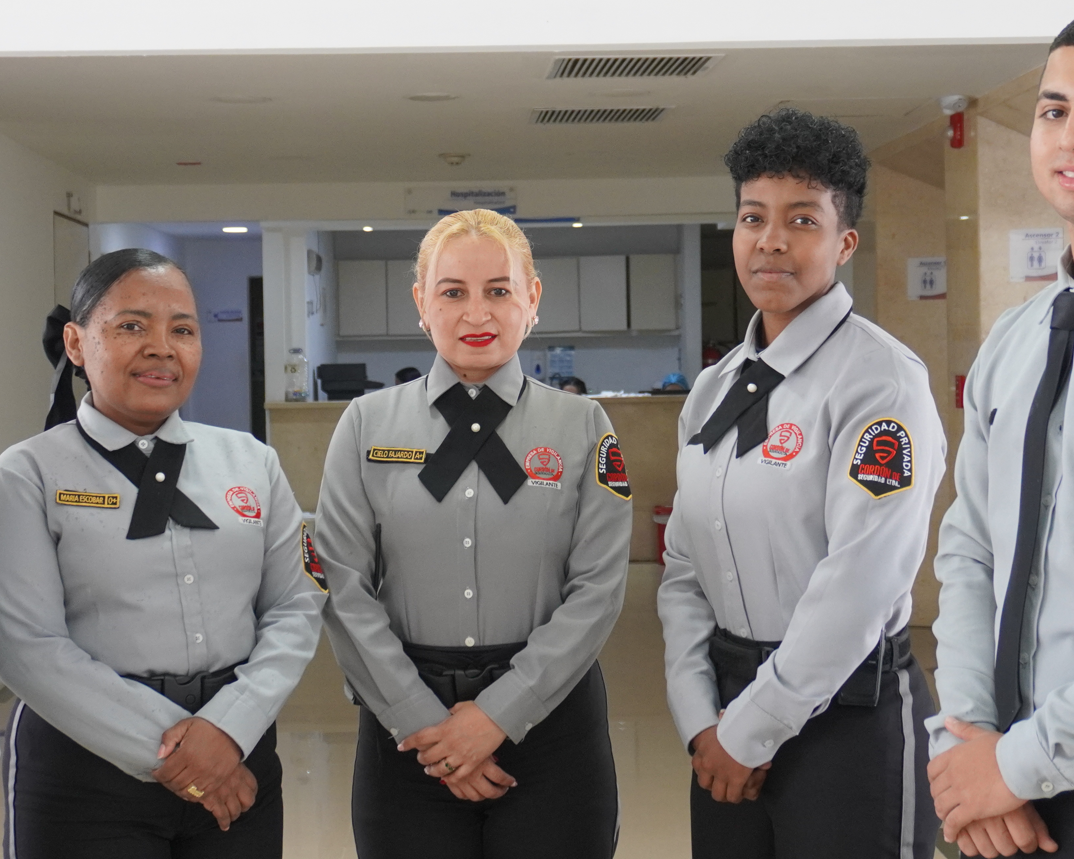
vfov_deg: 23.5
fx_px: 2062
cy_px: 395
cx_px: 489
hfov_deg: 29.2
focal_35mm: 65
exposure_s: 1/160
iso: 1250
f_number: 4.5
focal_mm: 25
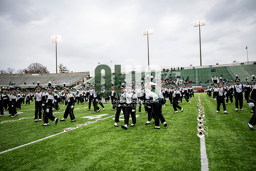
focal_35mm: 24
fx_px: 171
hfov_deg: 73.7
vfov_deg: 53.2
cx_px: 128
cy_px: 86
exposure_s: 1/500
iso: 100
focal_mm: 24
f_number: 2.8
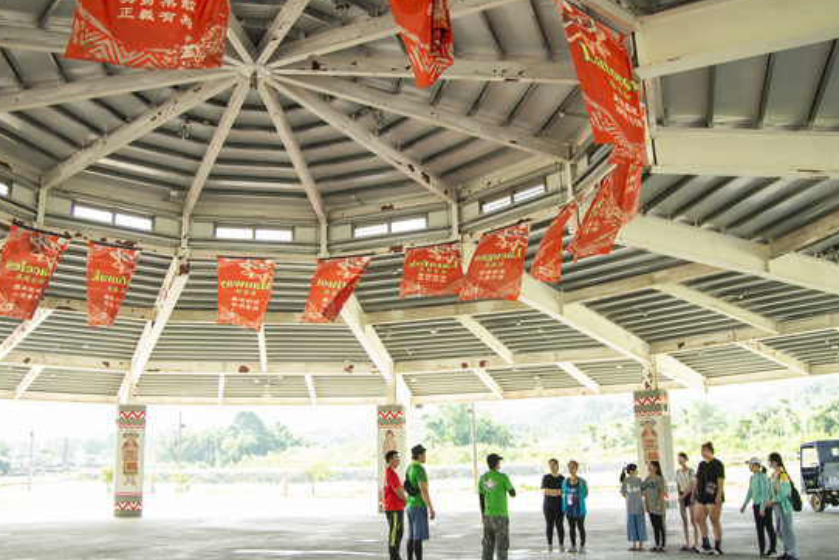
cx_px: 401
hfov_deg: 60.2
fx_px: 723
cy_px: 253
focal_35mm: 31
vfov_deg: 42.3
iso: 320
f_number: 4.5
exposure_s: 1/100
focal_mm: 24
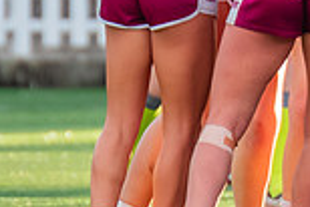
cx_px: 525
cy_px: -13
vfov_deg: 0.4
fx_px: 27141
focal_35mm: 3149
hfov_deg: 0.7
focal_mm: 420
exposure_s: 1/800
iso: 800
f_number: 4.5
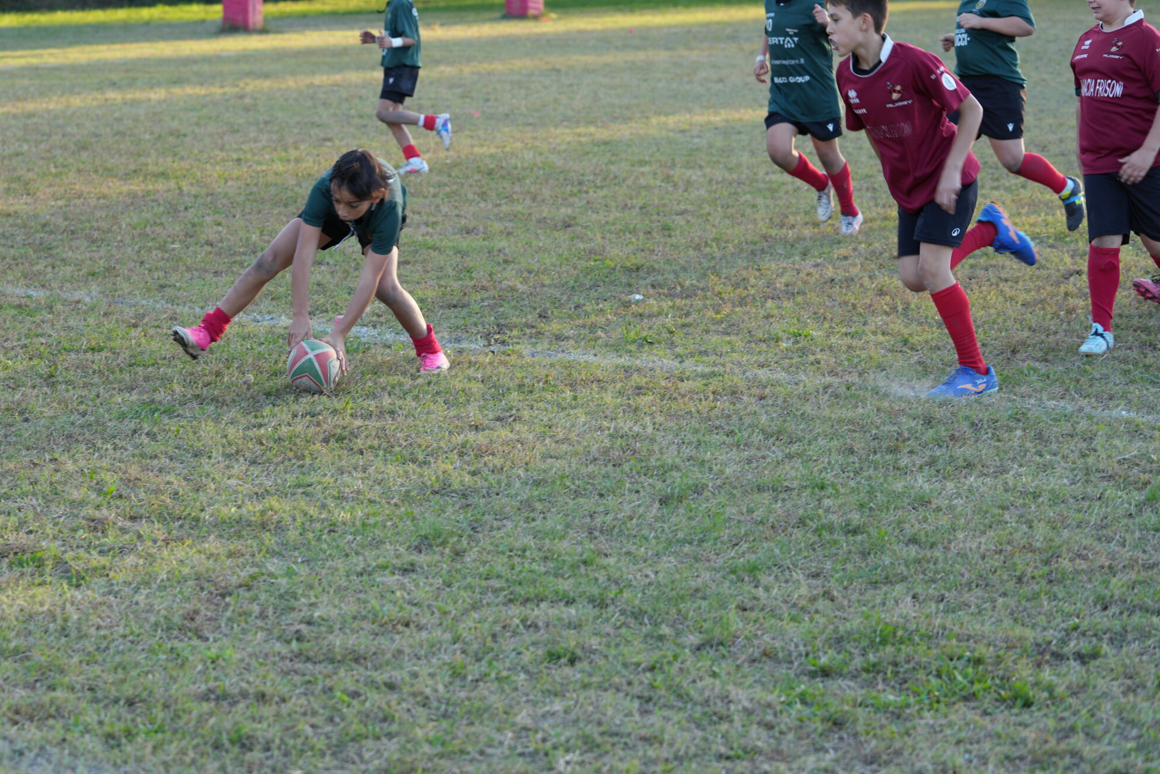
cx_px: 422
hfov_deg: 22.3
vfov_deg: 15.0
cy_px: 354
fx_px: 2932
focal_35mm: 91
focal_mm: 70
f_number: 3.5
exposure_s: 1/320
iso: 320
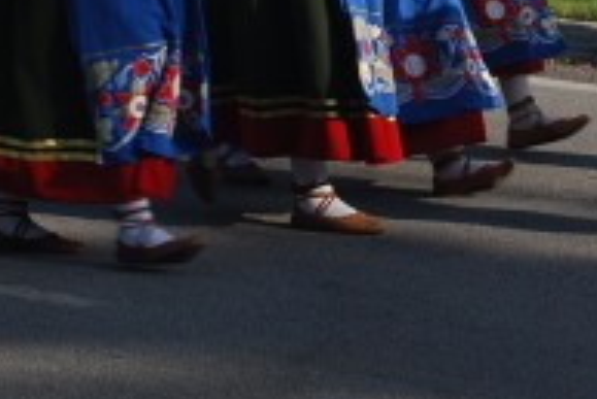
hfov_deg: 9.4
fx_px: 3619
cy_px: -135
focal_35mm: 218
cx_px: 316
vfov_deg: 6.3
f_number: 8
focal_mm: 35
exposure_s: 1/250
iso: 100
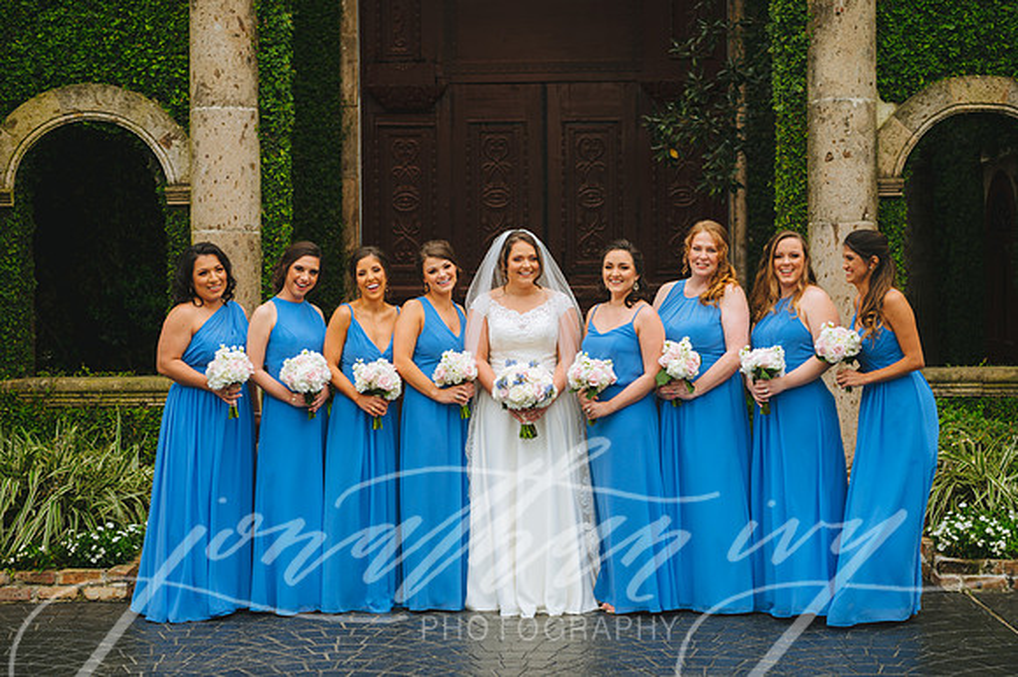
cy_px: 330
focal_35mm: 57
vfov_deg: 23.6
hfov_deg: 34.8
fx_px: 1623
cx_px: 509
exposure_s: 1/320
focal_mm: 56
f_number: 3.2
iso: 125
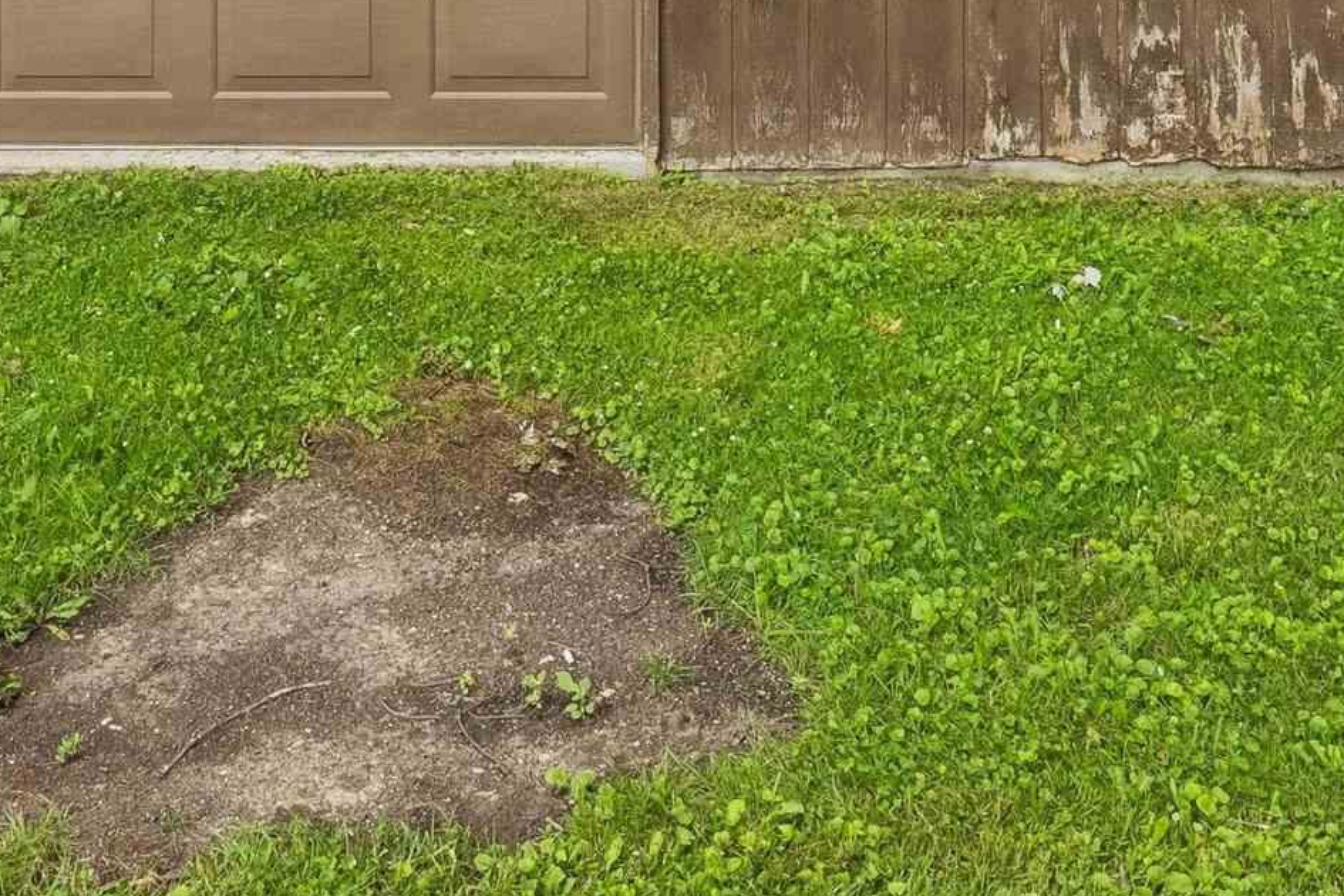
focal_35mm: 52
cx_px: 650
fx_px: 1941
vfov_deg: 22.8
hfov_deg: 38.2
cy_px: -304
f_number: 16
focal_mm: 16
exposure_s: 1/20
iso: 400
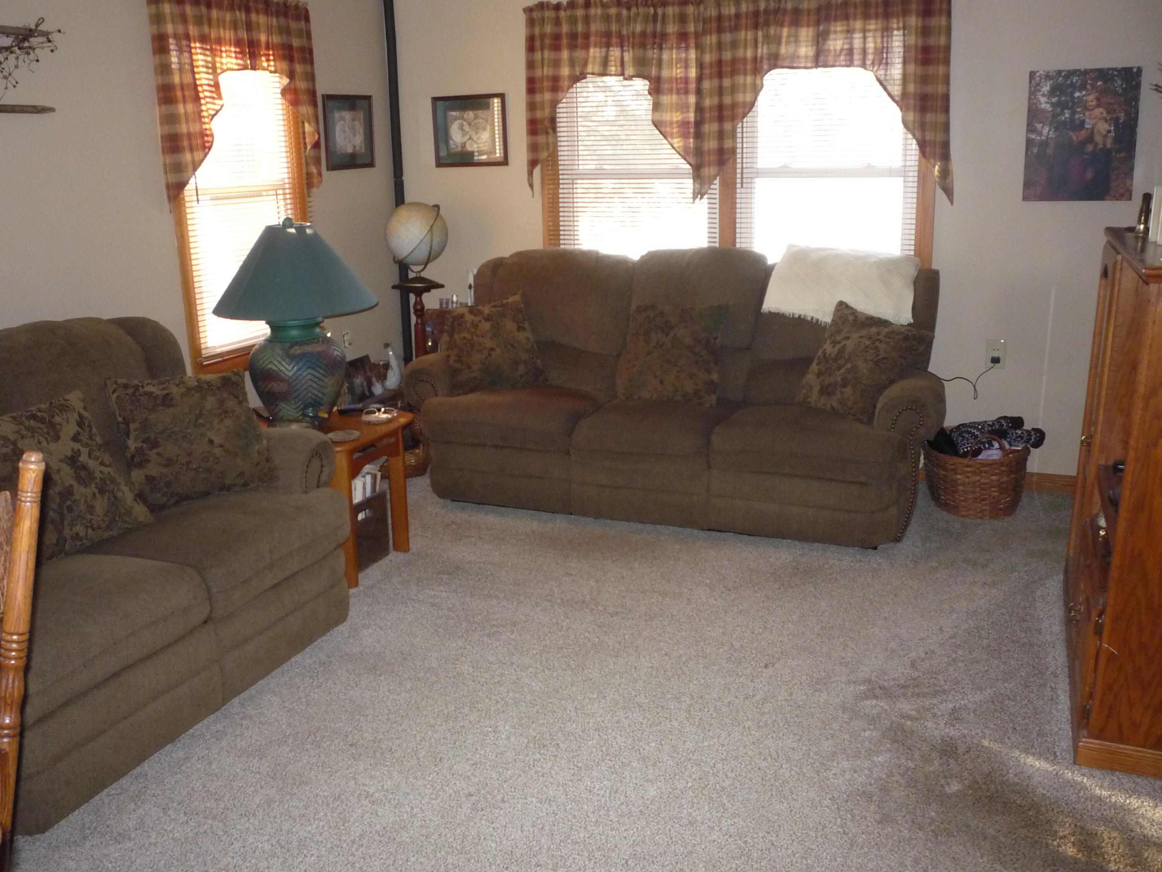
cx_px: 581
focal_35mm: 32
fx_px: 1074
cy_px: 436
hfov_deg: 56.8
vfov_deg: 44.2
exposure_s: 1/30
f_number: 3.3
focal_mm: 5.2
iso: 400
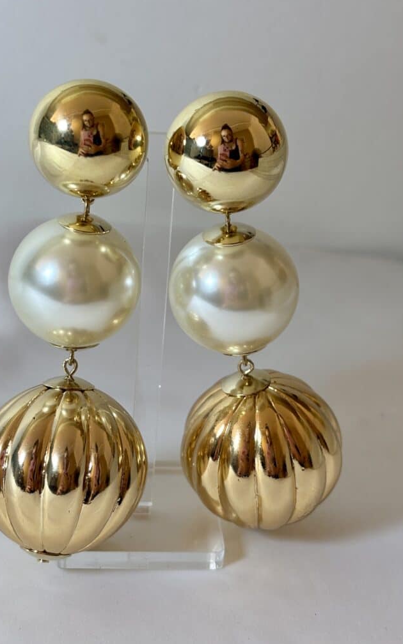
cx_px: 166
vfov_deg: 36.3
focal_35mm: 56
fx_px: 984
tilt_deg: -26.0
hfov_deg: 23.1
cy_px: 324
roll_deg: -2.6
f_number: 1.6
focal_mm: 5.96
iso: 25
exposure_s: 1/100
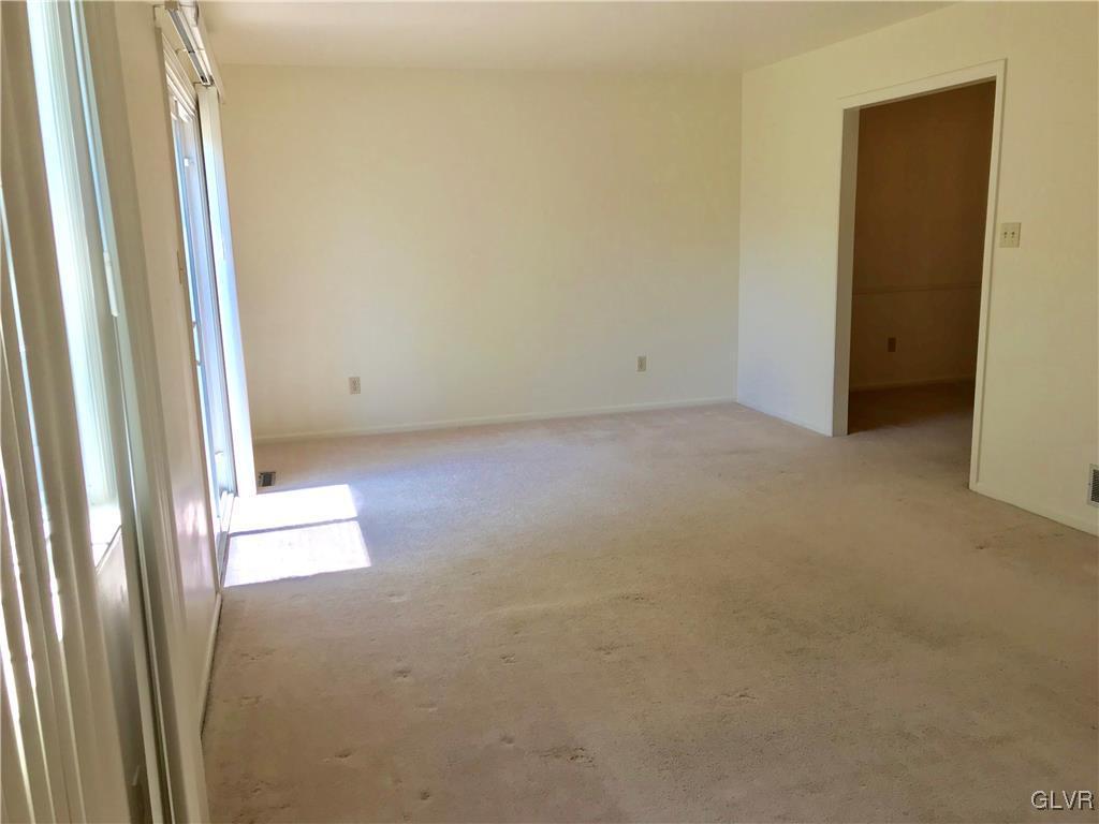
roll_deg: +2.2
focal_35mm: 28
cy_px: 412
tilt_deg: -11.6
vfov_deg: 49.7
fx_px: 889
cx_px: 550
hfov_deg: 63.4
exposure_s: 1/120
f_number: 1.8
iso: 25
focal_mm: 3.99
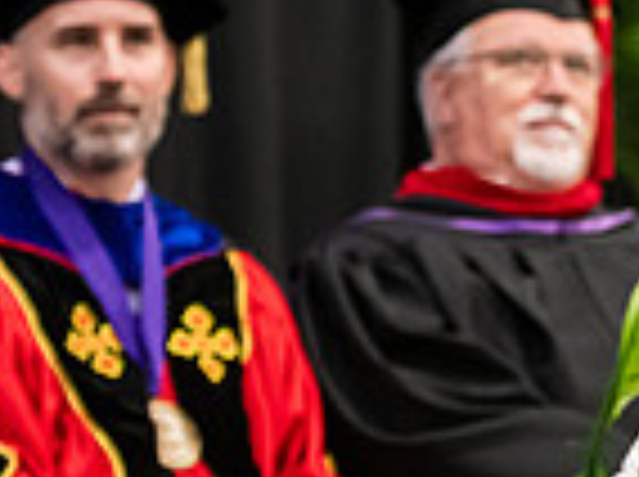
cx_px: 994
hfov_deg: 5.8
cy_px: -340
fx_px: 6229
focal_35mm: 338
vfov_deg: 4.3
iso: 3200
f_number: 3.2
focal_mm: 86
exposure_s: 1/200
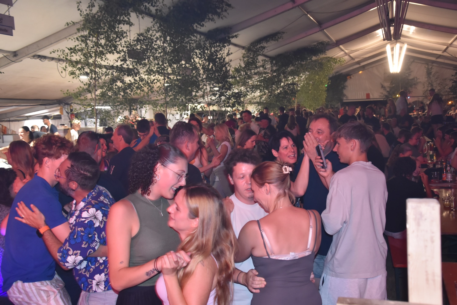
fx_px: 495
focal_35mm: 39
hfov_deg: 49.6
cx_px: 228
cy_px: 152
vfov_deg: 34.2
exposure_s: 1/60
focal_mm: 26
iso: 800
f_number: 4
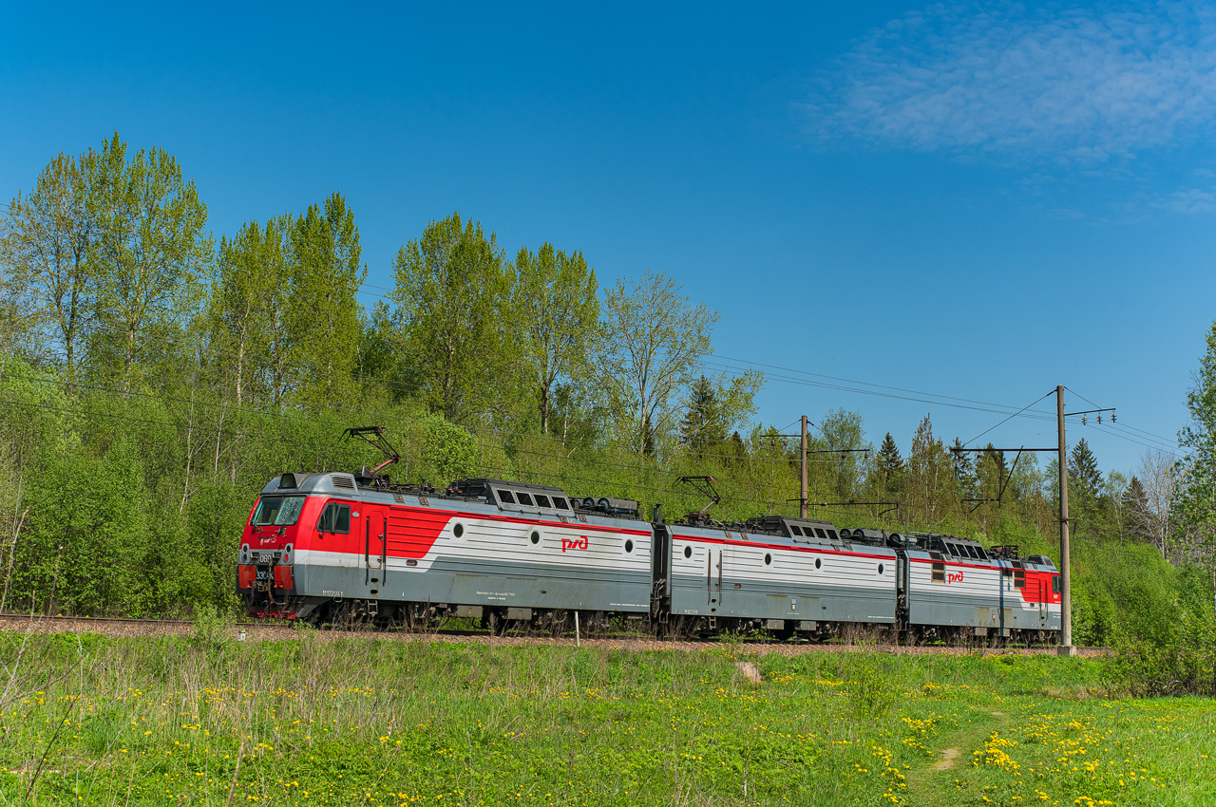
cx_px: 608
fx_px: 1687
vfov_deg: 26.9
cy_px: 404
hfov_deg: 39.6
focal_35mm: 50
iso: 200
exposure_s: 1/800
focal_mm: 50
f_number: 8
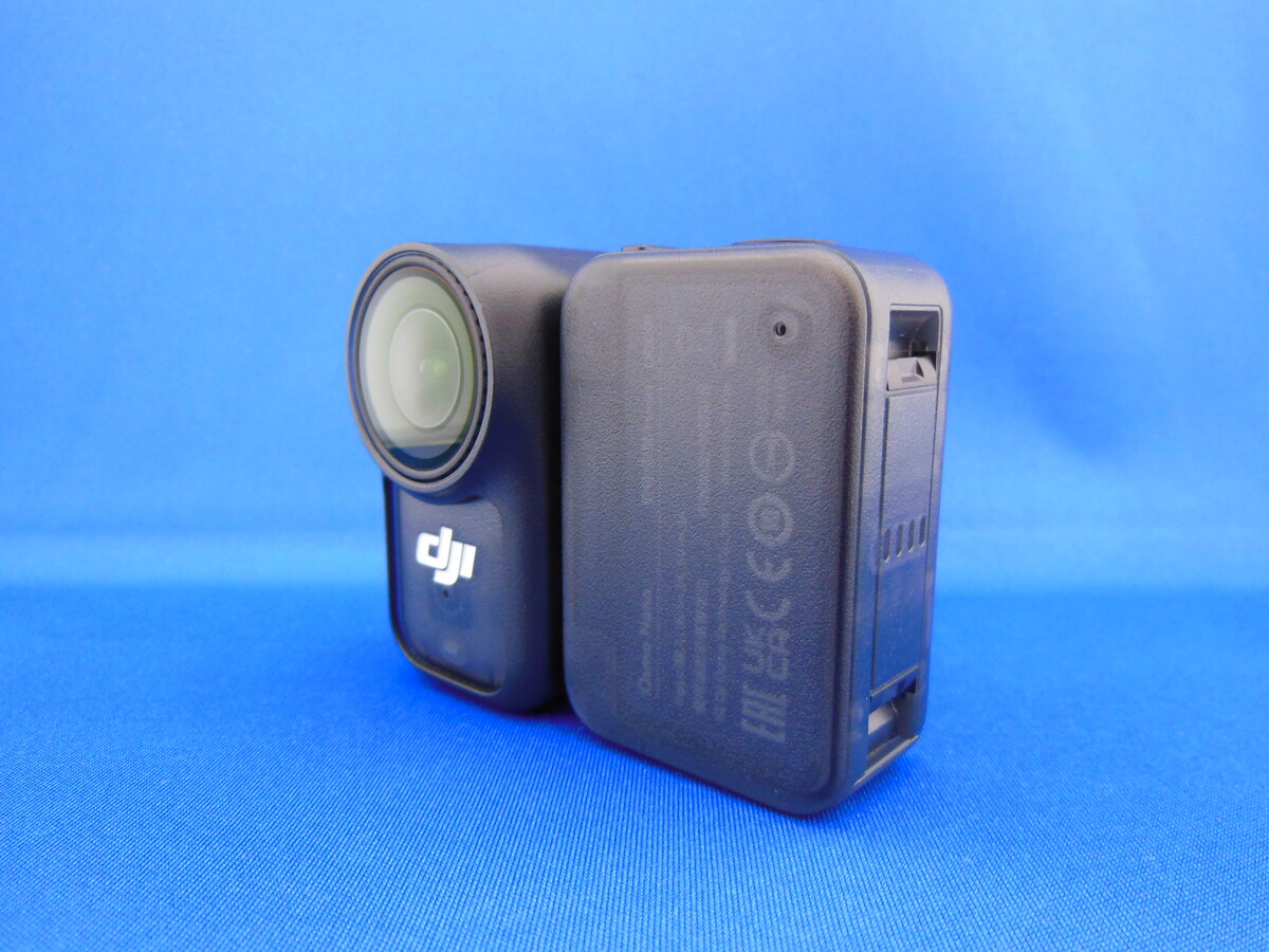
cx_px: 634
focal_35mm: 25
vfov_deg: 54.9
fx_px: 916
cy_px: 476
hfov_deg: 69.4
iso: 400
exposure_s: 1/10
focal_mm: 4.5
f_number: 3.5
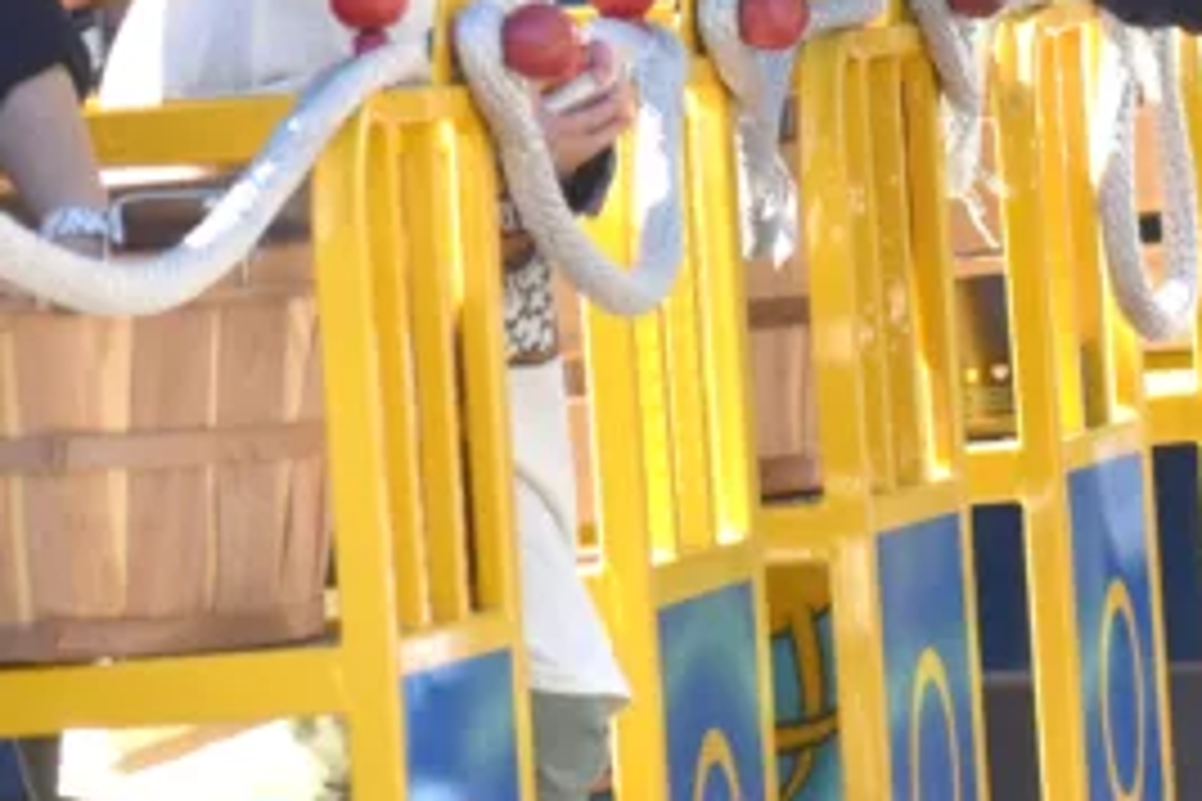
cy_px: -90
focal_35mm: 505
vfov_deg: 2.7
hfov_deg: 4.1
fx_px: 16860
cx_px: 1004
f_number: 5.6
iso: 320
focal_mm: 120
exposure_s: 1/500
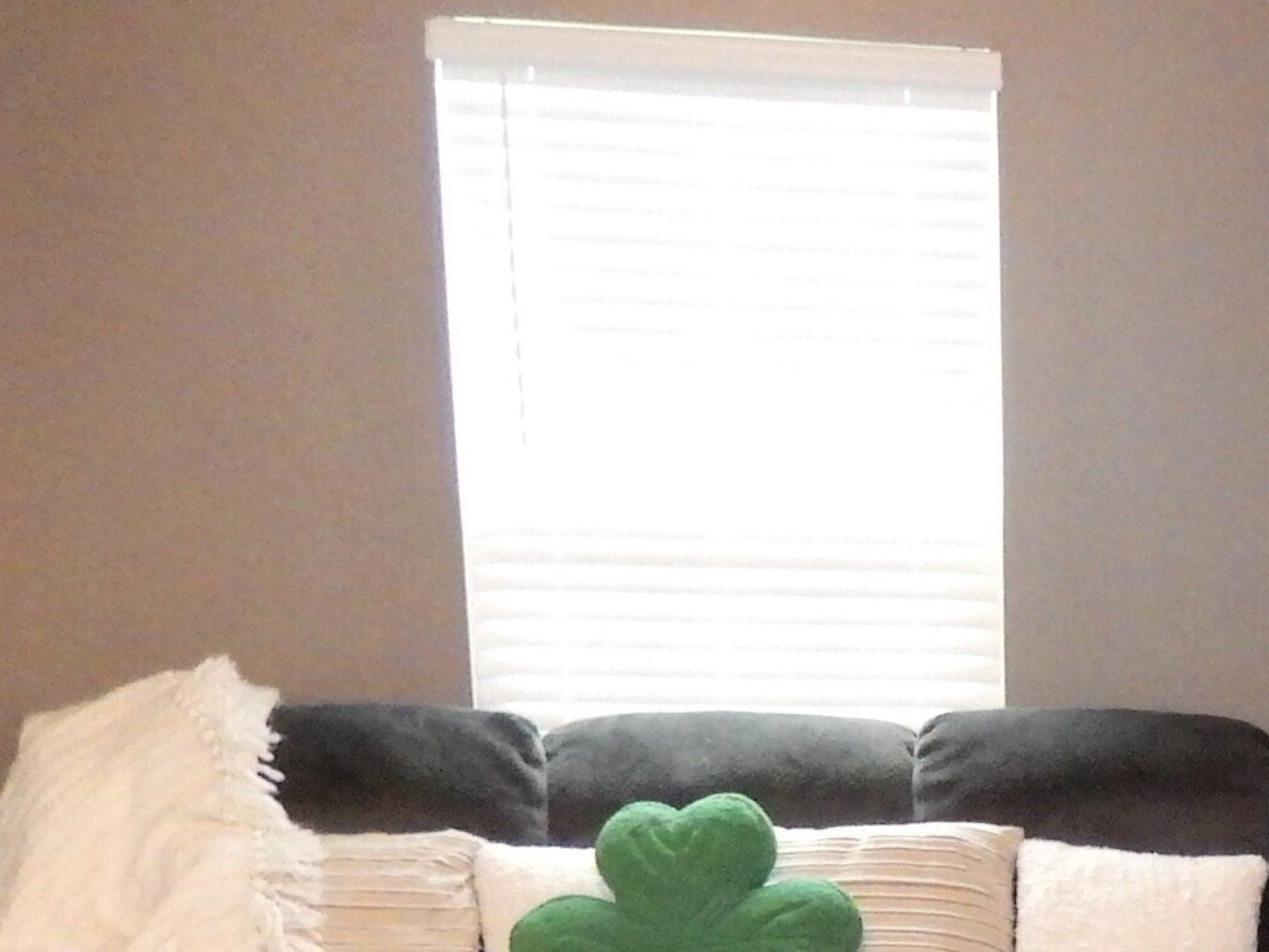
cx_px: 1560
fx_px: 2749
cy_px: 1233
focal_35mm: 75
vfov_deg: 18.3
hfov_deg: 23.5
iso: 1600
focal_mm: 4.5
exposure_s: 1/30
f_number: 3.4
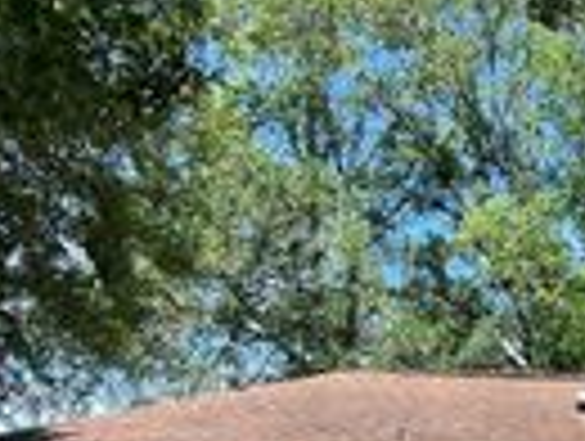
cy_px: 650
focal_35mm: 100
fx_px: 1693
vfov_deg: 14.0
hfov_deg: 18.1
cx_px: 788
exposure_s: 1/1724
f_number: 1.5
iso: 50
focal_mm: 5.7
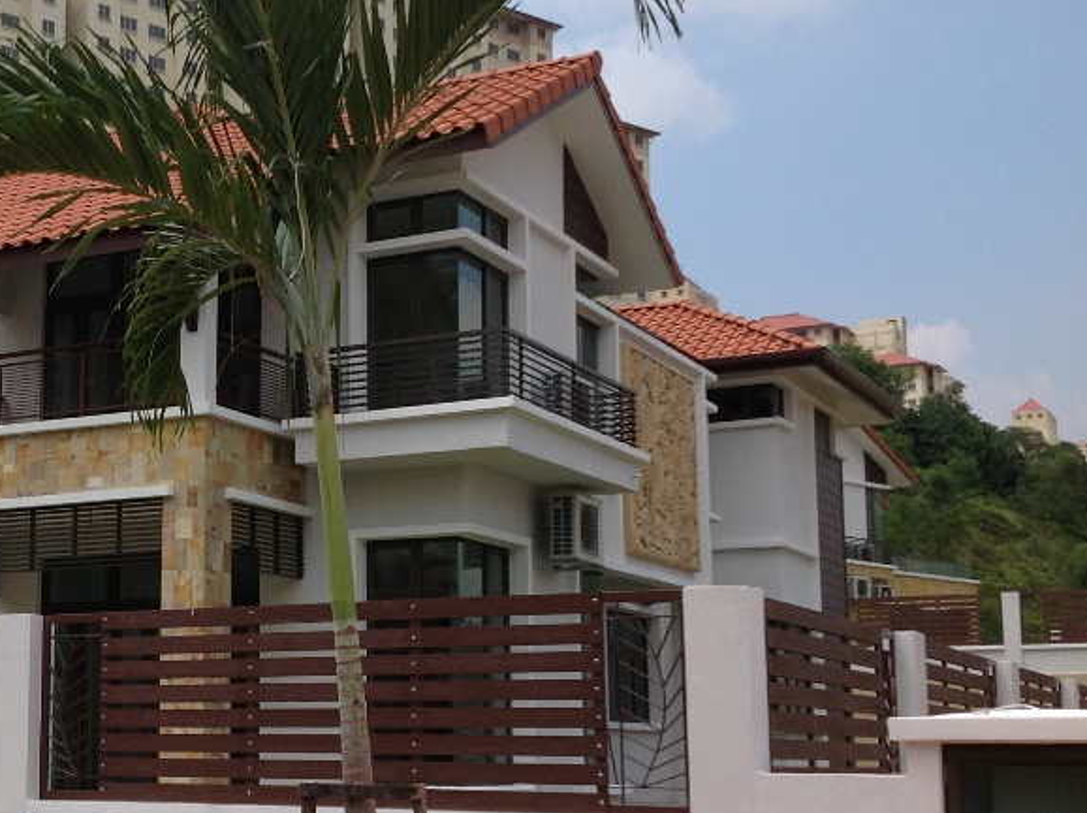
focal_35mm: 62
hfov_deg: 30.4
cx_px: 197
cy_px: 477
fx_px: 1944
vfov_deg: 23.6
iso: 80
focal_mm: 4.28
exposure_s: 1/1890
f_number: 2.4
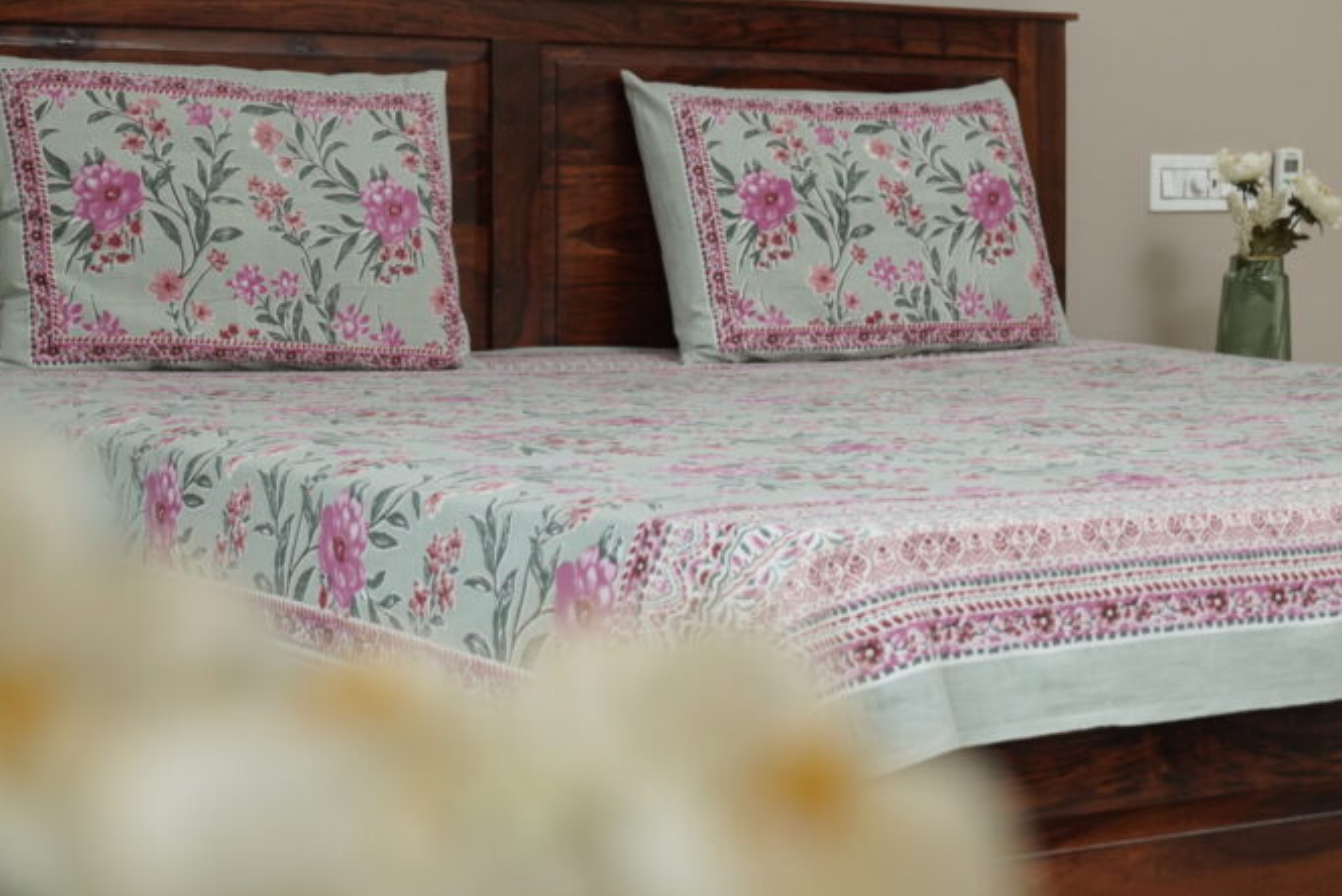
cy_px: 398
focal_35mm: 77
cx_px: 700
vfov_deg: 17.7
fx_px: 2871
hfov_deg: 26.3
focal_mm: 43
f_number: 6.3
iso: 800
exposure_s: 1/50
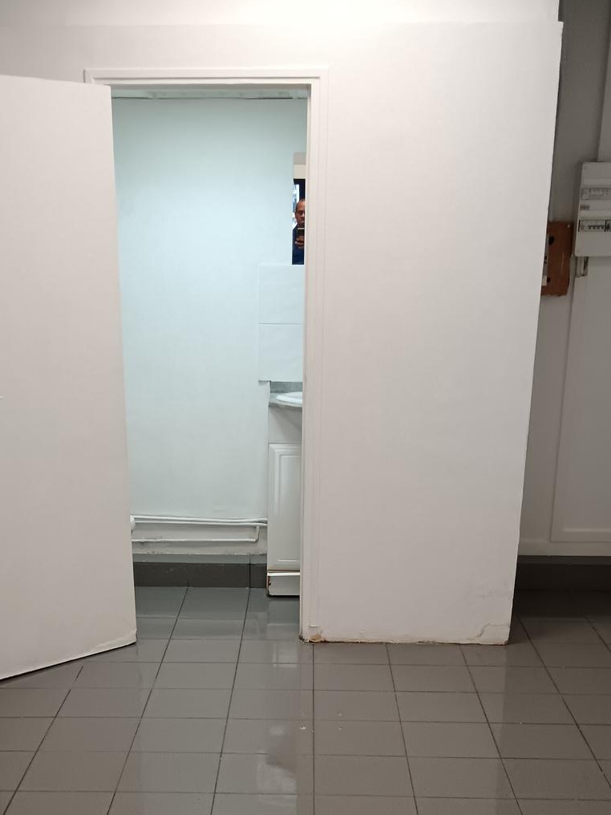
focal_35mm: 51
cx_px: 264
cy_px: 741
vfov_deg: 35.2
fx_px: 1200
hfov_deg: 28.5
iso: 1040
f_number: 1.9
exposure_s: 1/100
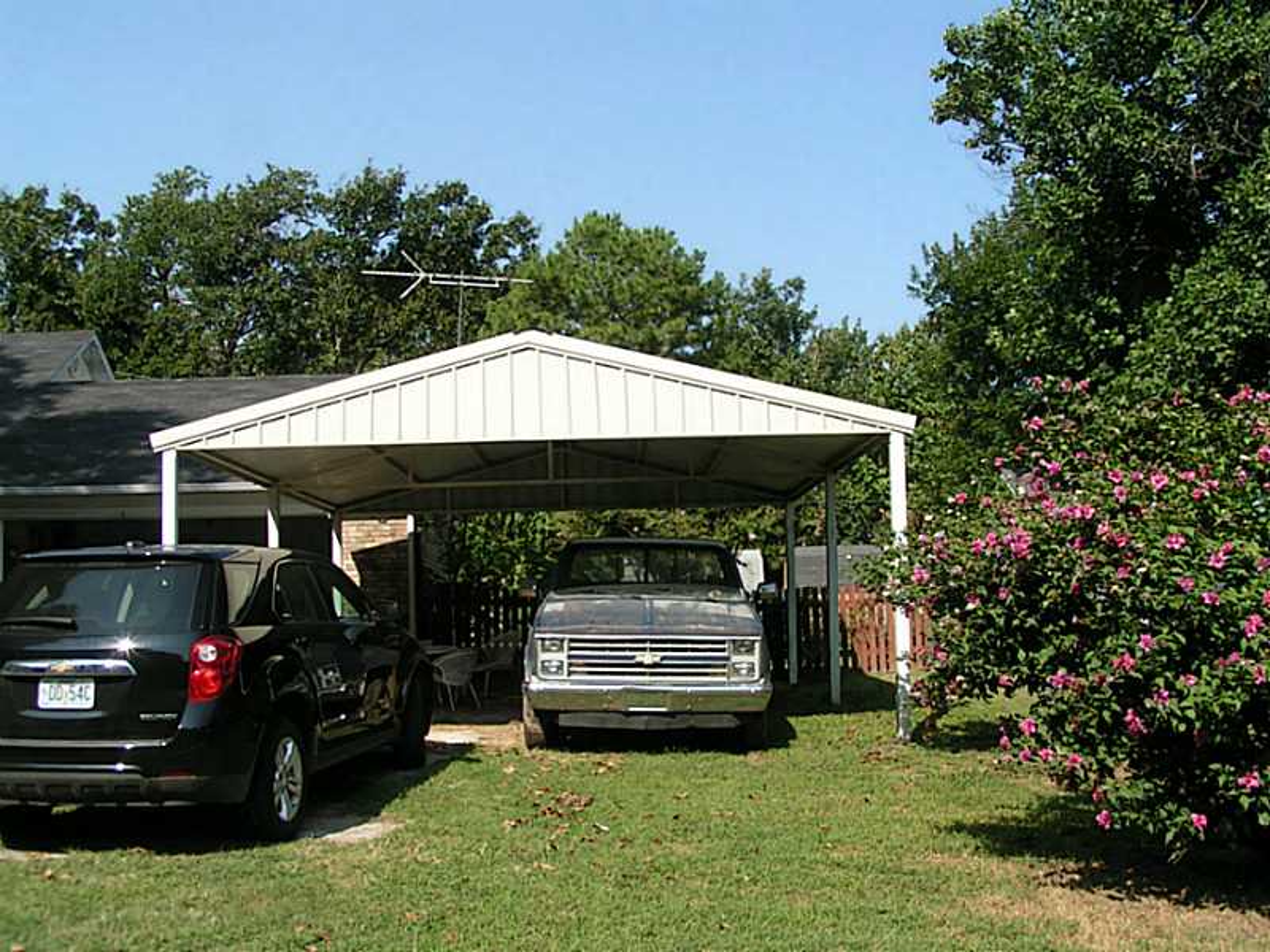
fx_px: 1394
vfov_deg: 37.7
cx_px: 635
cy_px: 476
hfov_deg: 49.0
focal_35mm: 38
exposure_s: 1/250
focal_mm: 5.8
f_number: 5.6
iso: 50
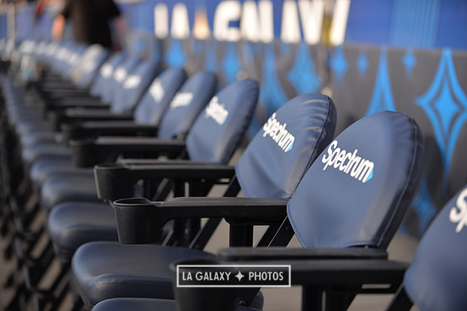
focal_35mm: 90
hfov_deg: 22.6
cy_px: 156
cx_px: 234
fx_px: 1168
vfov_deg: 15.2
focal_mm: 90
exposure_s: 1/1600
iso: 200
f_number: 2.8
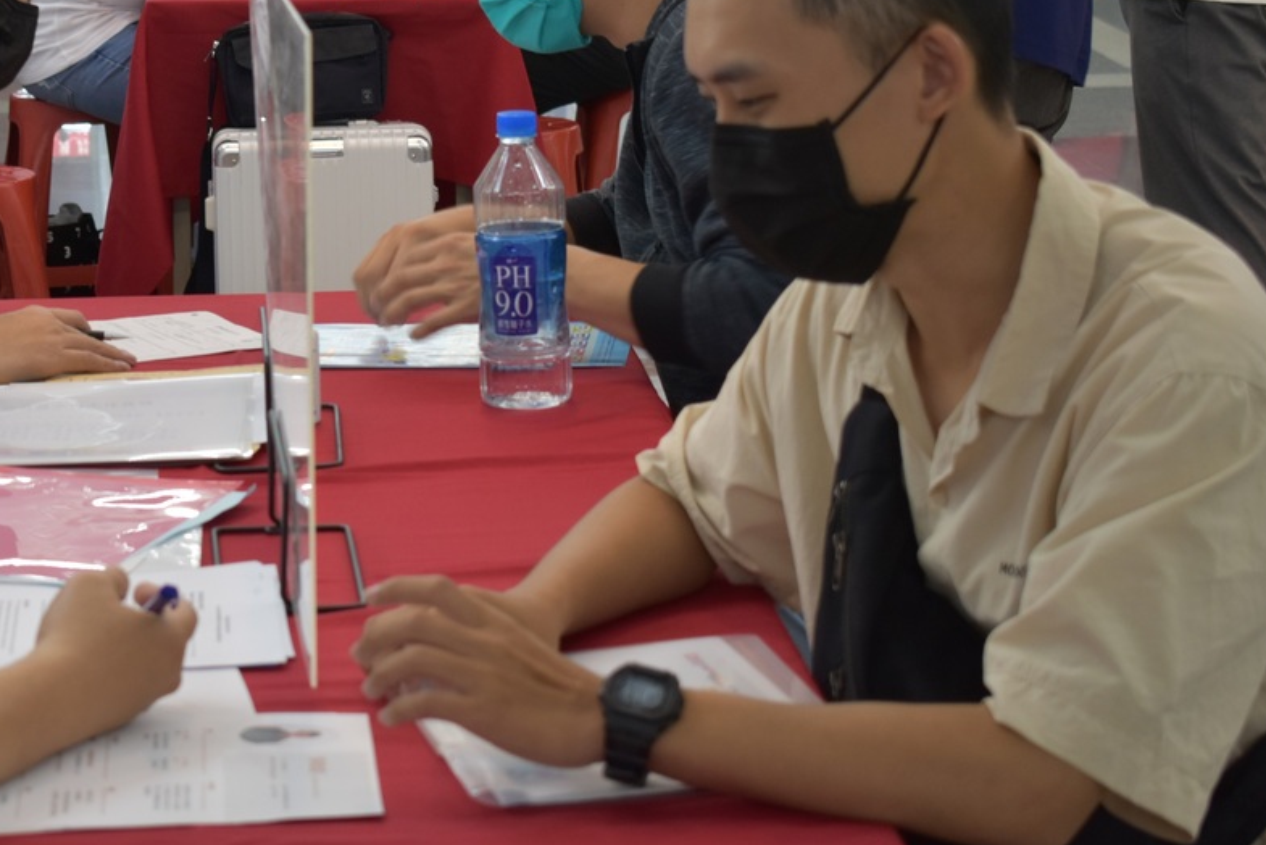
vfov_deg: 12.4
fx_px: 3870
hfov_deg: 18.5
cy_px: 214
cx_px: 323
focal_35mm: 110
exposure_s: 1/40
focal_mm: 48
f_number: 5.3
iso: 500
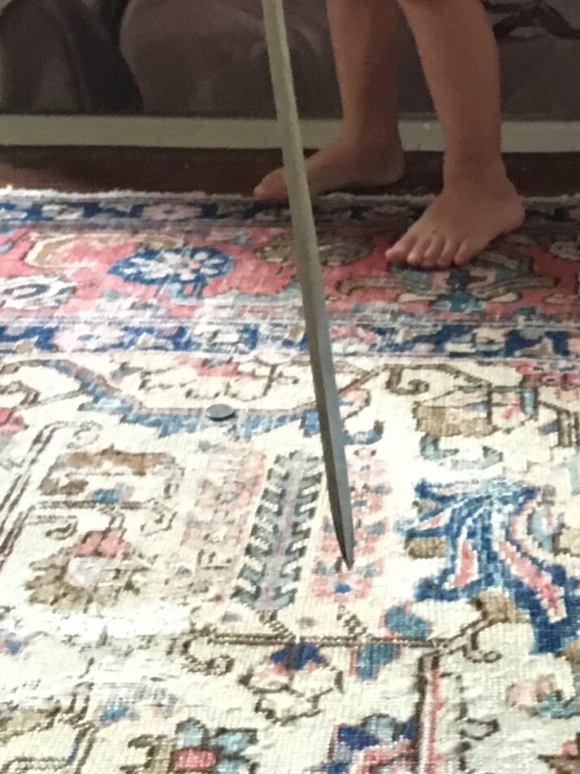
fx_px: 1743
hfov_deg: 18.7
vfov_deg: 23.6
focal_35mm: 78
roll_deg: +0.0
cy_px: -61
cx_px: 481
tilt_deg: -9.4
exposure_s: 1/15
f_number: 2.2
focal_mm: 4.15
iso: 640
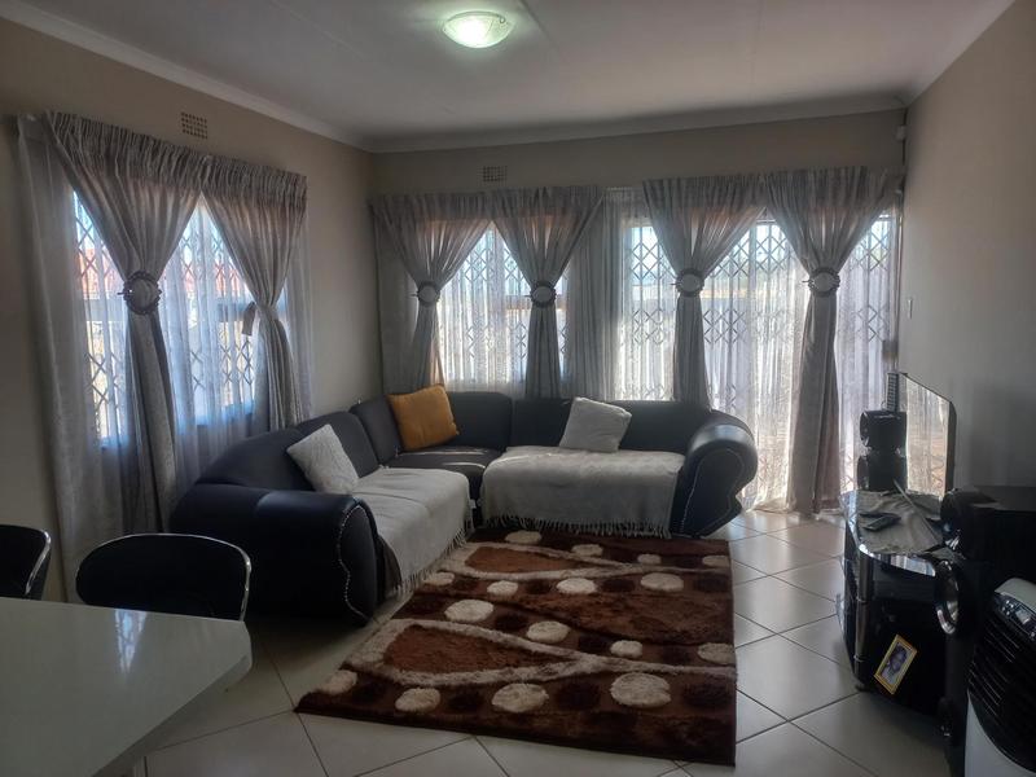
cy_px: 388
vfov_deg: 54.9
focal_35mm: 25
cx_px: 518
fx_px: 748
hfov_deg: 69.4
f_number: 1.8
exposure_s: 1/50
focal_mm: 4.6
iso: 50
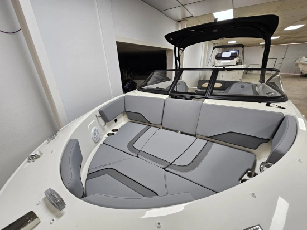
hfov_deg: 106.2
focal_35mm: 13
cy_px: 115
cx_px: 154
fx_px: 115
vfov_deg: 90.0
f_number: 2.2
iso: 64
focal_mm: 2.2
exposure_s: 1/50
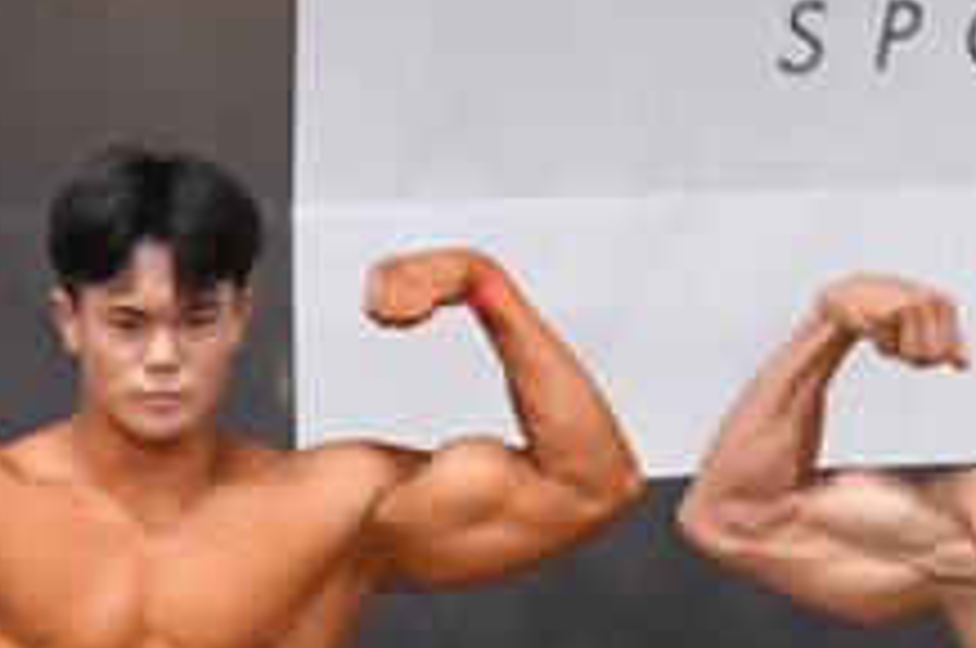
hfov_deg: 2.8
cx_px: -488
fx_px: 19572
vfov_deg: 1.9
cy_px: 963
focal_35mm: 723
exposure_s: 1/400
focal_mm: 135
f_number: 5.6
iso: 6400
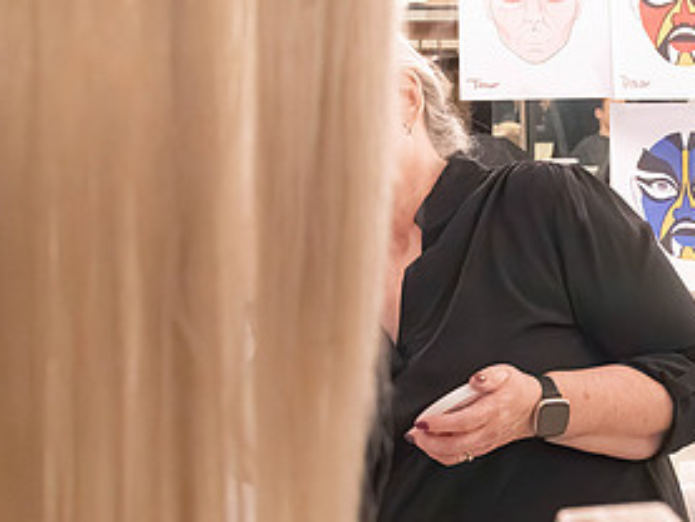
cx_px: 695
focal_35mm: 141
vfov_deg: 10.5
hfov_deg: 13.8
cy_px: 124
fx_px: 2832
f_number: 11
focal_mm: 70
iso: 16000
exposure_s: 1/500
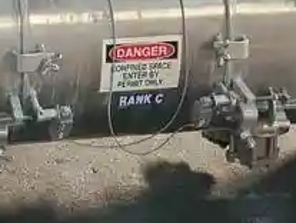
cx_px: 61
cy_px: 44
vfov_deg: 15.7
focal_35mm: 94
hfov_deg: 20.6
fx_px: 805
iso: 250
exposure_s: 1/39
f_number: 2.4
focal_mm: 4.3
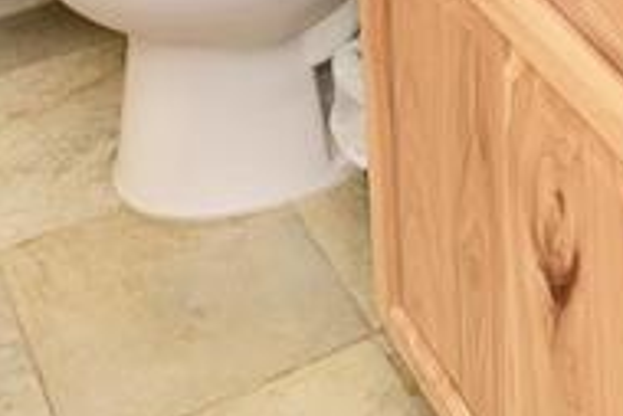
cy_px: -581
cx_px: 515
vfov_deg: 11.6
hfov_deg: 20.7
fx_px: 1680
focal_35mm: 97
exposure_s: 1/125
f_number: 4.5
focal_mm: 18
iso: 400
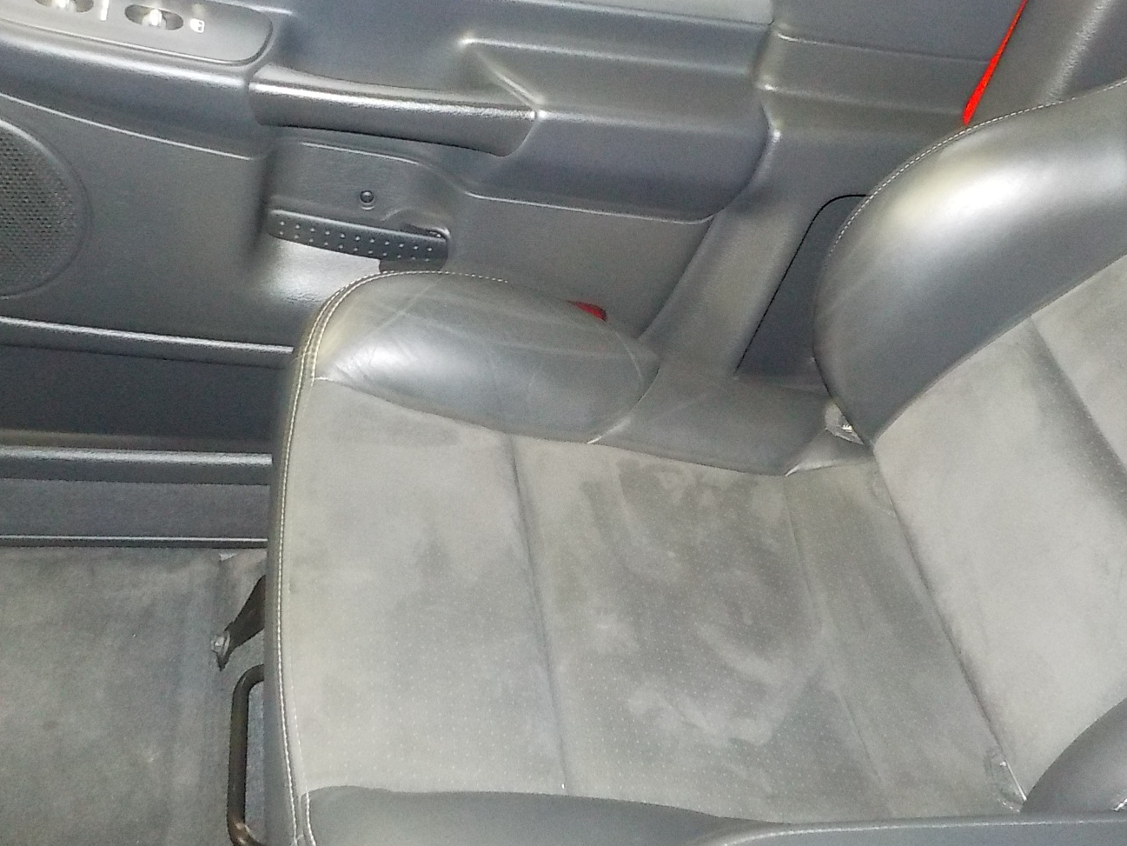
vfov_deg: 38.6
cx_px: 587
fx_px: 1205
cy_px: 385
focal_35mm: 37
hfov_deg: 50.1
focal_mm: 4.1
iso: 800
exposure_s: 1/4
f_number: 3.3
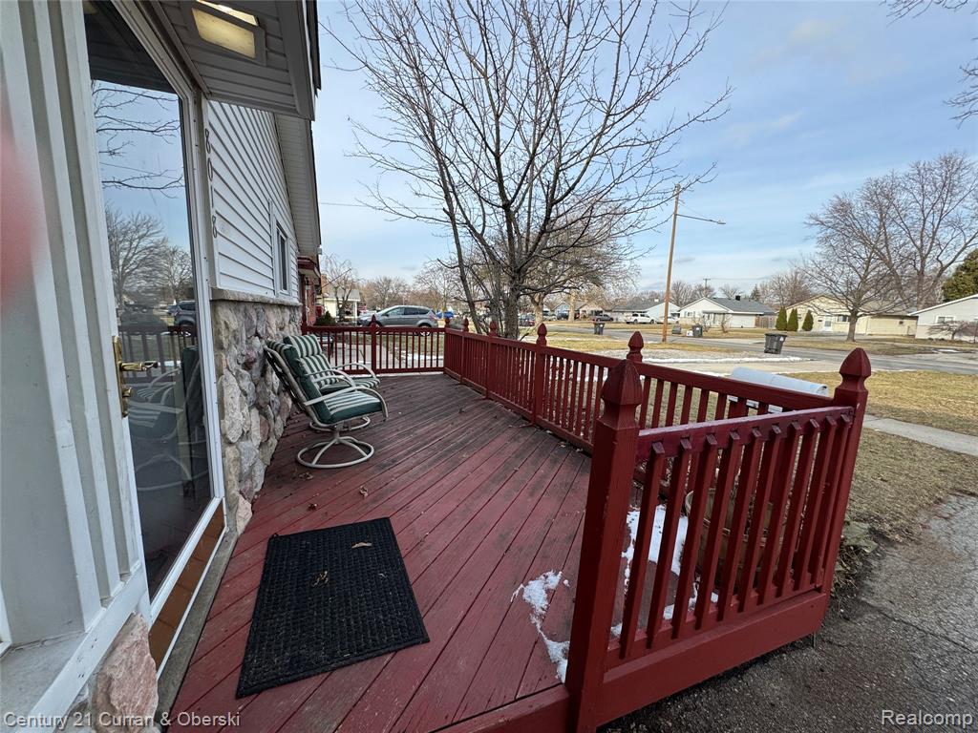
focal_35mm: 14
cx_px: 489
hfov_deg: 102.1
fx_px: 396
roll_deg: -0.6
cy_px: 366
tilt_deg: -9.1
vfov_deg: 85.7
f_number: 2.2
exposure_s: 1/687
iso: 40
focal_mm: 2.22
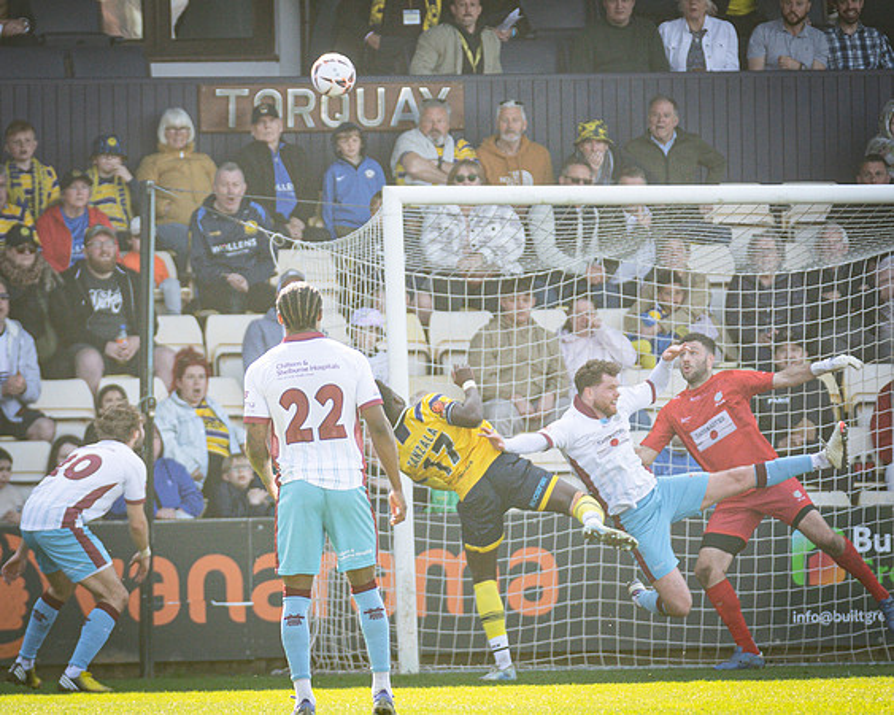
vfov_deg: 2.4
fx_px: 16925
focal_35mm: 640
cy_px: 267
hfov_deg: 3.0
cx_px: 224
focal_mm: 290
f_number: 4
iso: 800
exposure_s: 1/1250
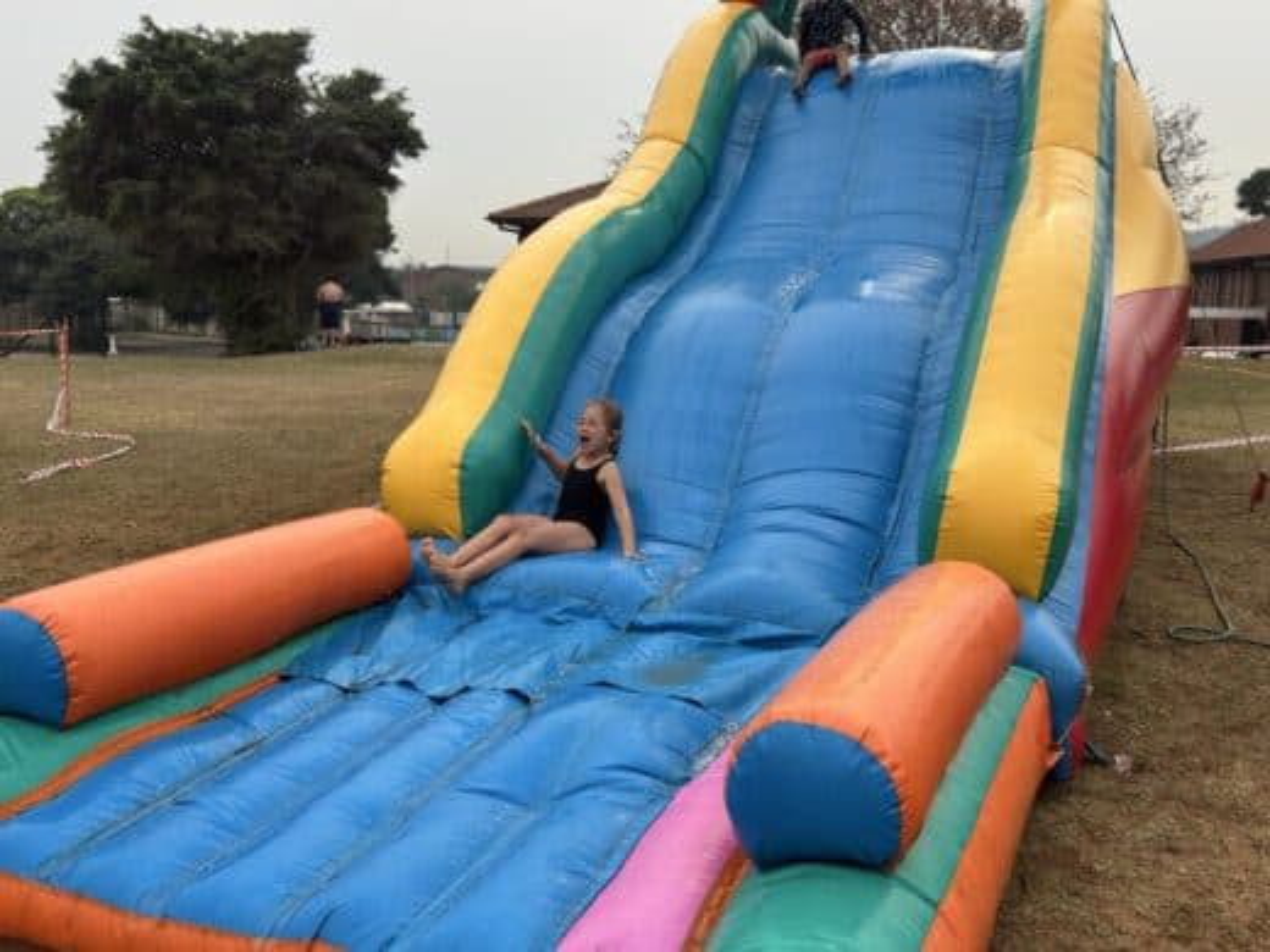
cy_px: 476
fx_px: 1284
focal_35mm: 35
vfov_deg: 40.7
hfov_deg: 52.6
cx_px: 635
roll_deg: +0.1
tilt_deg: -9.0
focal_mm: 6.76
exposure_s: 1/2717
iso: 100
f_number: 1.78
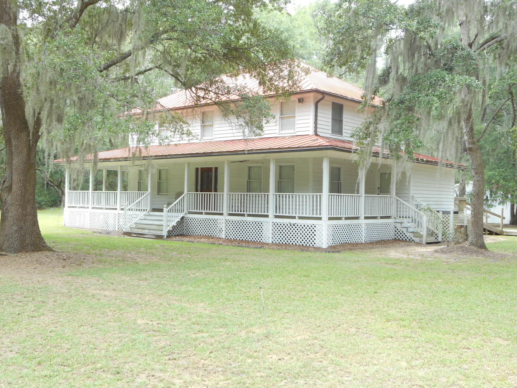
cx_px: 258
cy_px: 194
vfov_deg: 36.8
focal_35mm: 39
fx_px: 582
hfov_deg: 47.9
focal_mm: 6.9
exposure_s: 1/30
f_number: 4.5
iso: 80
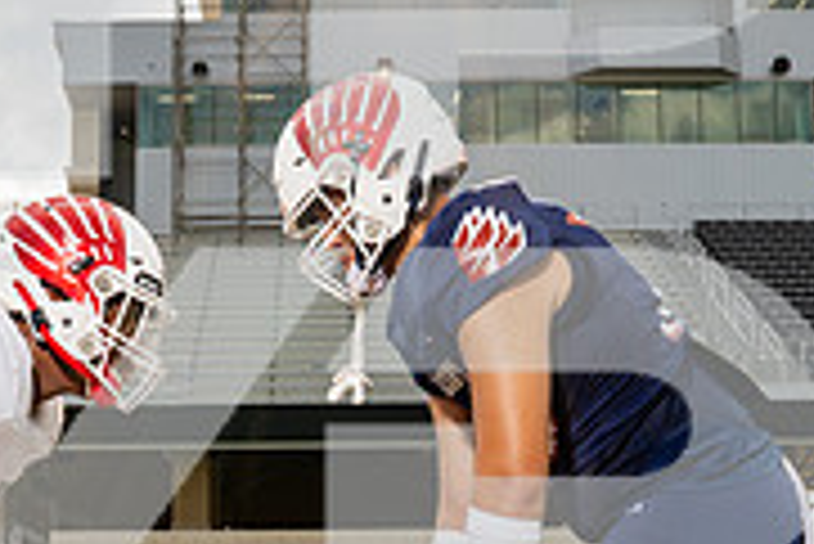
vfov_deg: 16.7
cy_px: 488
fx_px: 1833
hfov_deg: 24.8
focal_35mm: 81
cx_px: 238
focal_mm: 25
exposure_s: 1/250
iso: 100
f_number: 8
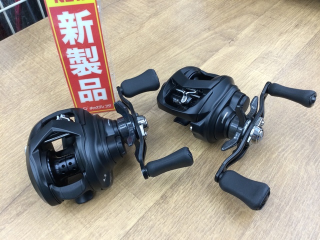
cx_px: 160
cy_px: 120
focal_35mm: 31
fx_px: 287
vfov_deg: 45.4
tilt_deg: -53.2
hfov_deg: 58.4
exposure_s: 1/33
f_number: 2.4
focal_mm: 3.3
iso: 64
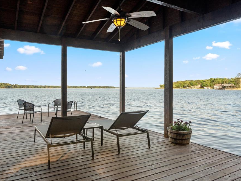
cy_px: 89
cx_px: 108
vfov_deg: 51.3
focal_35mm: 27
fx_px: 188
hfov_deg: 65.2
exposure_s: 1/125
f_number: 9
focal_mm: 24
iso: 100
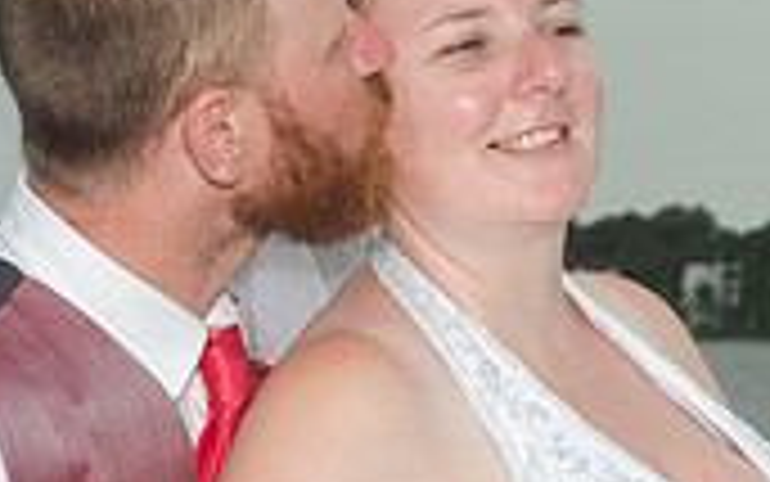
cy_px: 545
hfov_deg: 12.6
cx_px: 531
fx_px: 3485
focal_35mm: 166
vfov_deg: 7.9
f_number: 5.6
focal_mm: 32
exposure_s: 1/250
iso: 100
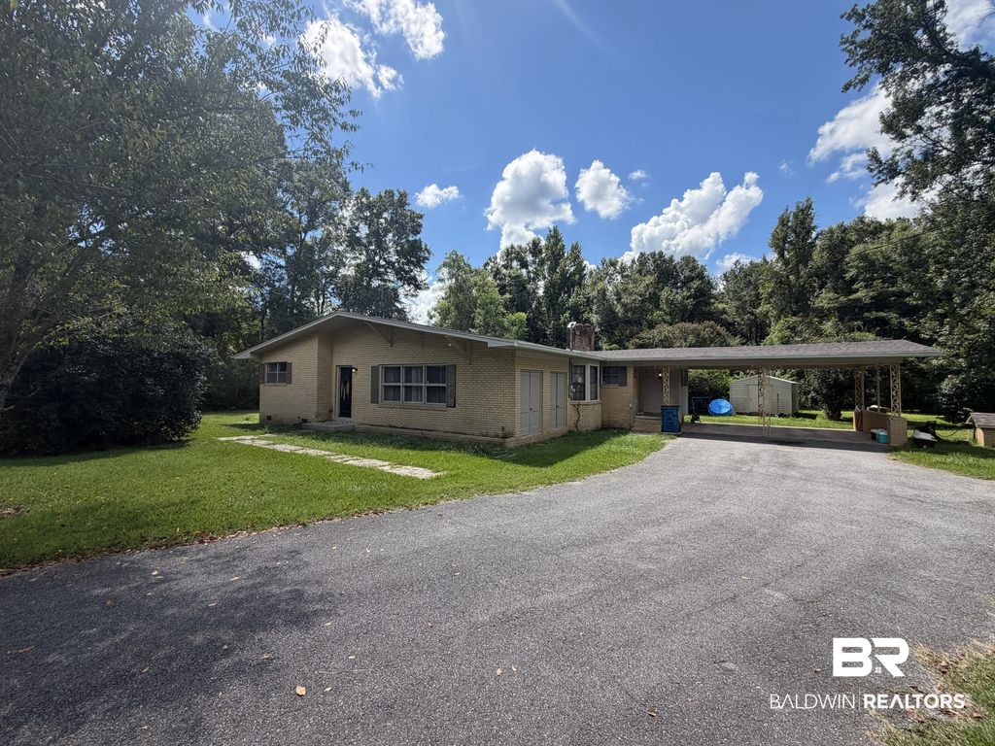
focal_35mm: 14
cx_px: 498
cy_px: 373
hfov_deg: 102.1
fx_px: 402
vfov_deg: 85.7
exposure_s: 1/770
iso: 32
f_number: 2.2
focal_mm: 2.22
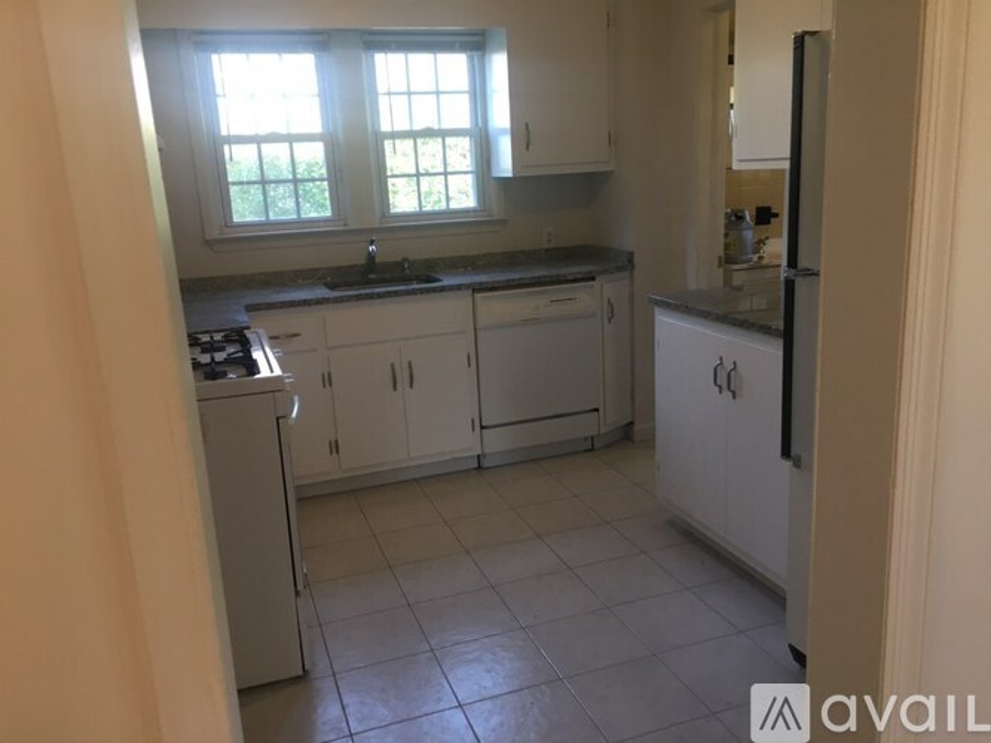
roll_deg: +3.2
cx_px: 496
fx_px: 830
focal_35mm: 29
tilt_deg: -14.2
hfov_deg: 61.7
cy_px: 372
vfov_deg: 48.2
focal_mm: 4.15
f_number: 2.2
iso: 32
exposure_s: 1/30
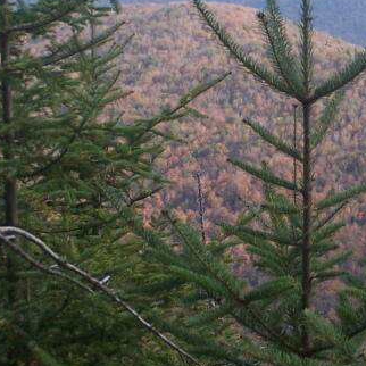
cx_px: 498
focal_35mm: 180
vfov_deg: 9.7
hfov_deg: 9.5
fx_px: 2153
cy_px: 81
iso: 80
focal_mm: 10.7
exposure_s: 1/320
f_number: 3.2
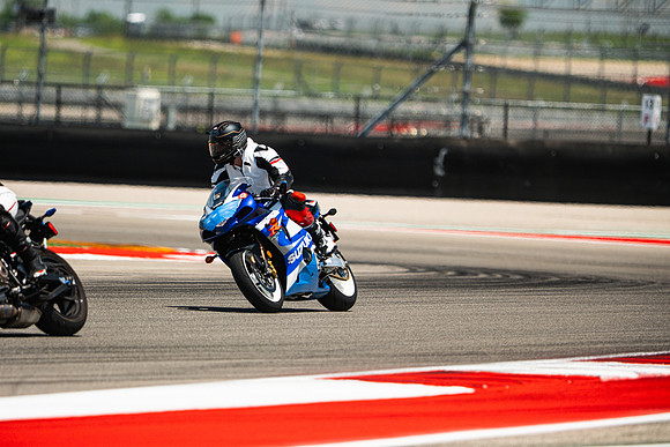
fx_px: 7818
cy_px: 224
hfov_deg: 4.9
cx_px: 335
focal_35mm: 420
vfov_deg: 3.3
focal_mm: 280
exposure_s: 1/2000
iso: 320
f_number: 2.8
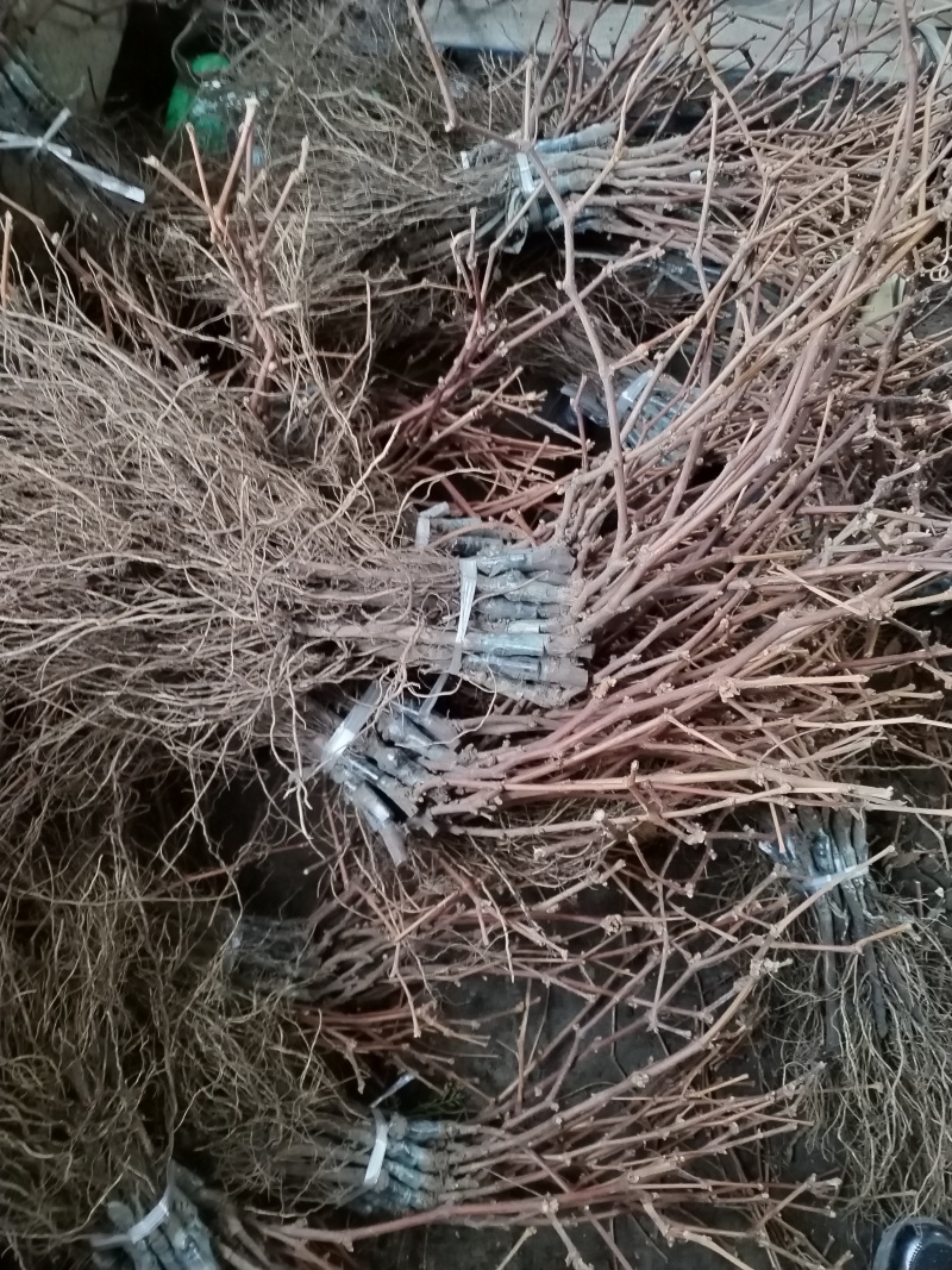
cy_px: 635
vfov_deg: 67.3
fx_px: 954
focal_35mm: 26
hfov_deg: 53.1
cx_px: 476
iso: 1436
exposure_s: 1/25
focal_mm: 4.75
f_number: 1.8
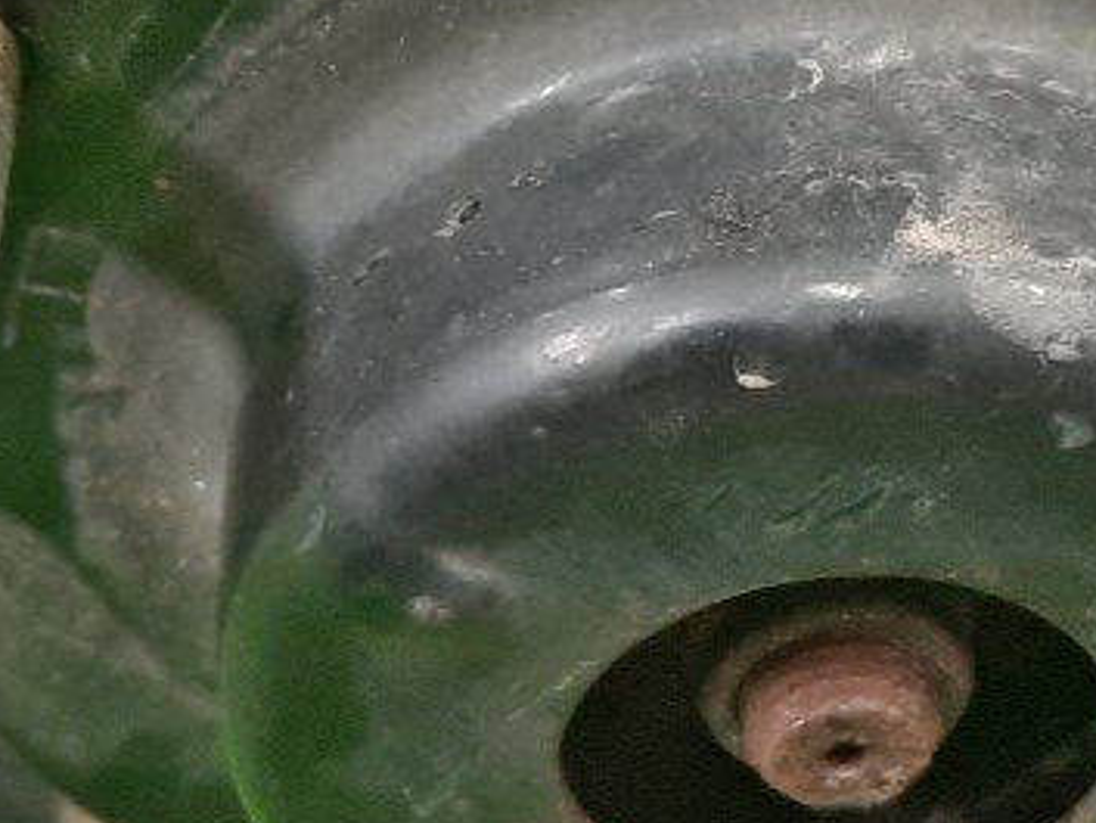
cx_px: 587
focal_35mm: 102
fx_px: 3231
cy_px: 348
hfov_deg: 19.3
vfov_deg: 14.5
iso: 374
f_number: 2
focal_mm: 4.6
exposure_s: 1/33
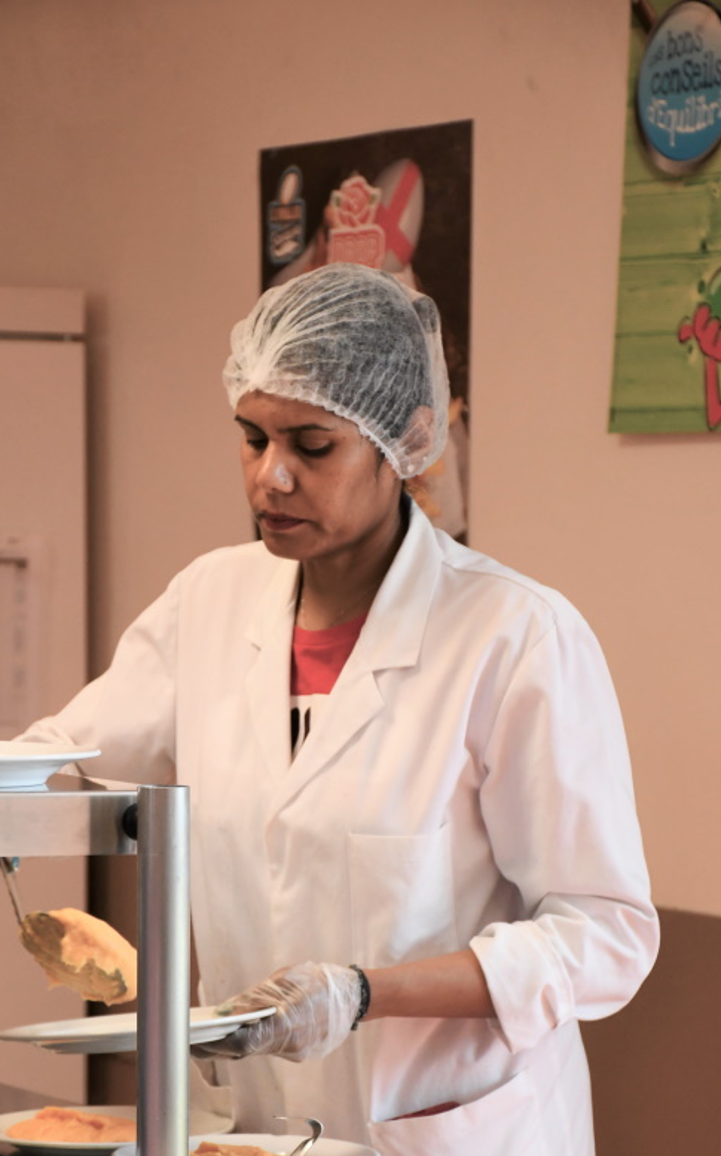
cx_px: 240
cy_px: 741
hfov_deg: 8.9
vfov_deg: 14.2
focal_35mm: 147
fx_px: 4626
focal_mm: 75
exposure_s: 1/125
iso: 1600
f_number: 5
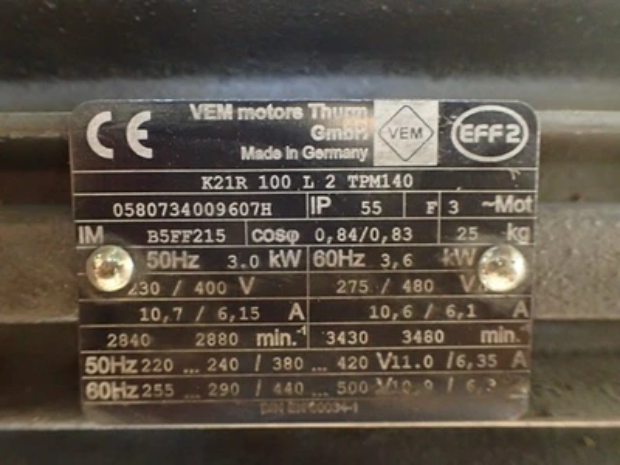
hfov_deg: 60.0
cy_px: 232
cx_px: 310
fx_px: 537
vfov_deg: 46.8
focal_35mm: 30
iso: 1600
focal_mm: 5.5
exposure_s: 1/8
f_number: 2.3
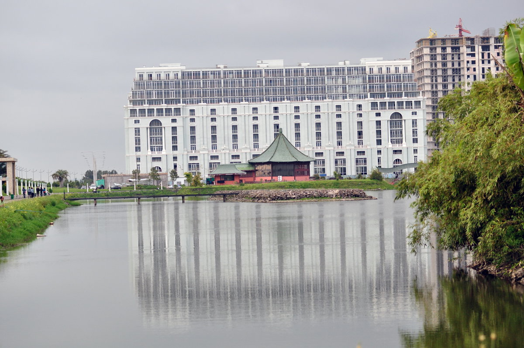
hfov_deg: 18.9
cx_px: 262
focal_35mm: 108
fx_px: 1570
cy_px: 174
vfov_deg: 12.6
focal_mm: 72
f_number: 4.5
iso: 500
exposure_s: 1/320
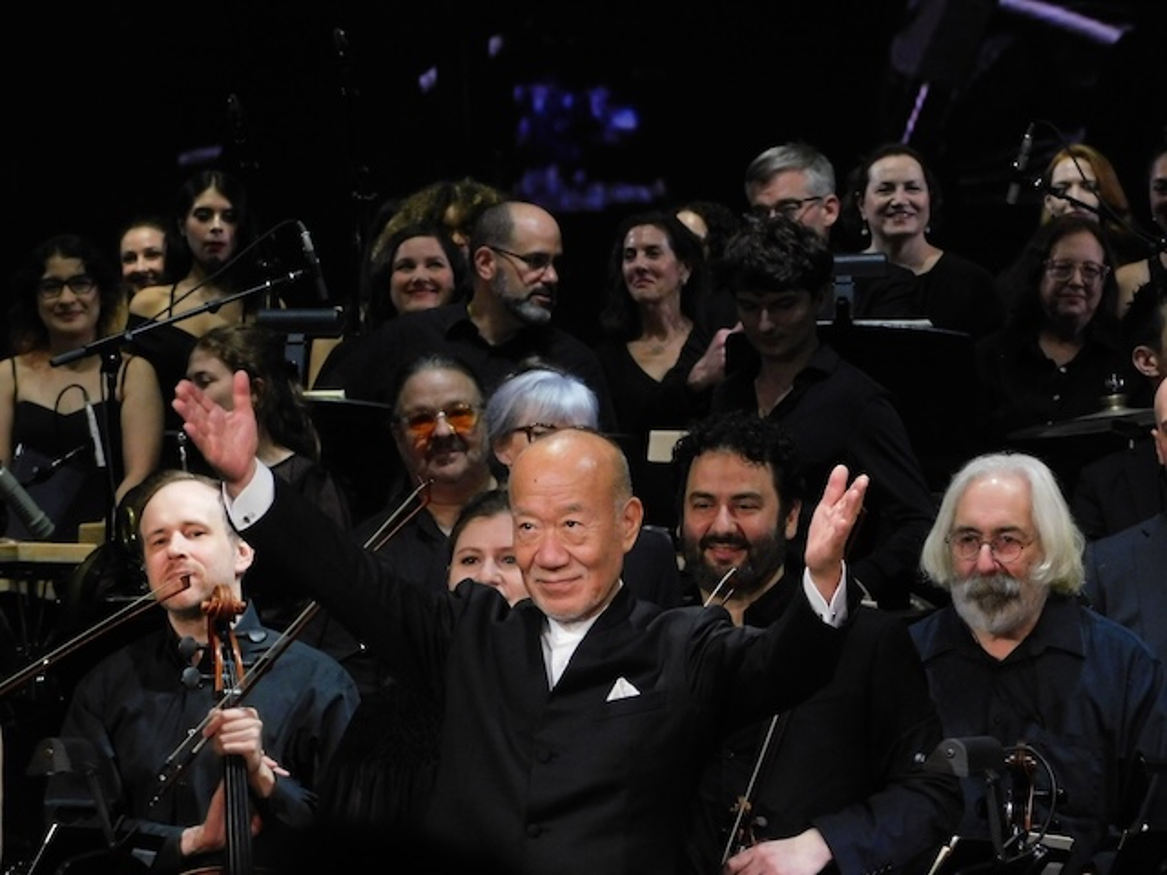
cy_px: 438
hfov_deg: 5.4
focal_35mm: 369
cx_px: 584
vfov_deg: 4.0
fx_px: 12440
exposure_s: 1/60
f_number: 5.8
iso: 800
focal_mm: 65.4
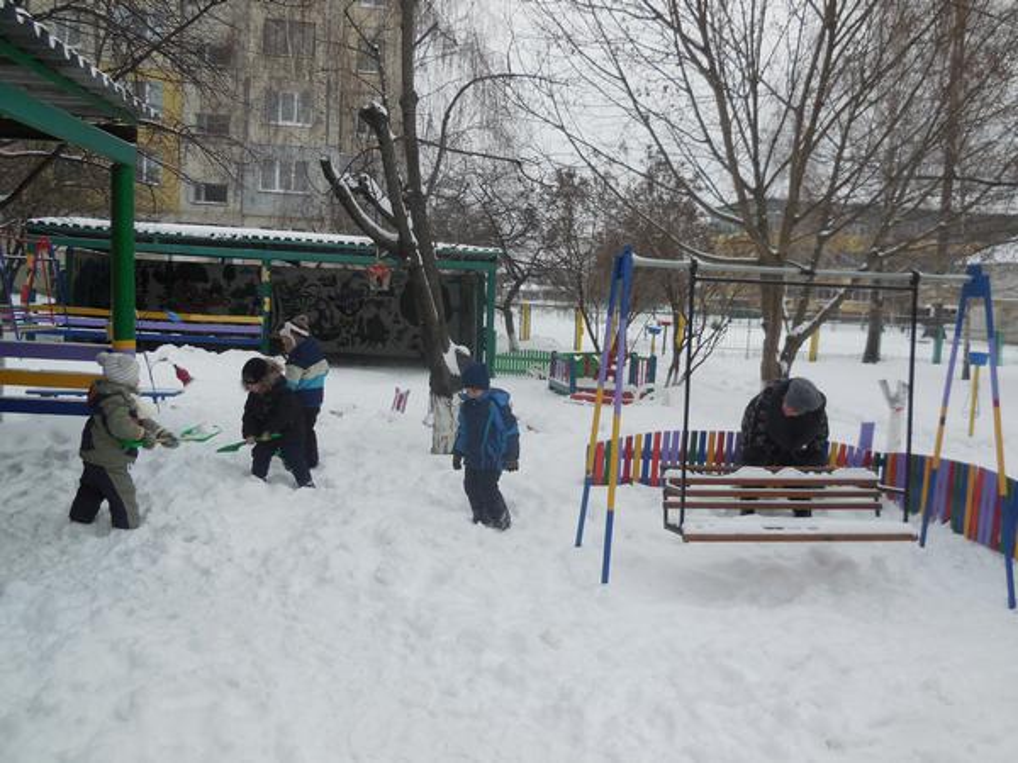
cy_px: 382
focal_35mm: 30
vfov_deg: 46.8
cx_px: 509
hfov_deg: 60.0
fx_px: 882
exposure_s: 1/1250
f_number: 3.2
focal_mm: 5.3
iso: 125
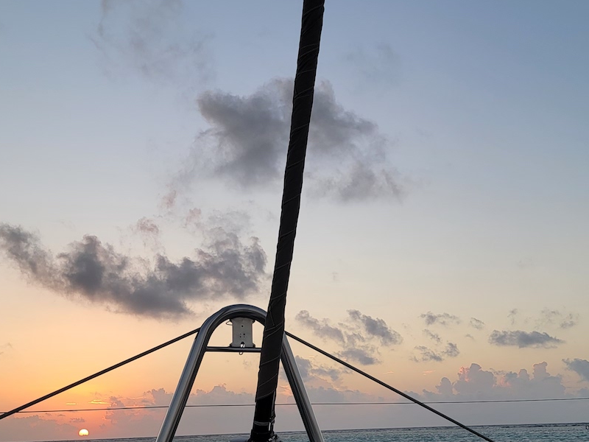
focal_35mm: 48
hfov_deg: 39.2
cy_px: 249
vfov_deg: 30.2
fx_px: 817
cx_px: 389
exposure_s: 1/179
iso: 16
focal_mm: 6.7
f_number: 1.8
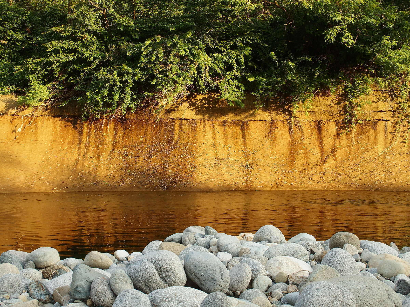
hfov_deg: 44.8
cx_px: 205
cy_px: 154
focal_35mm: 42
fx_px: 497
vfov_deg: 34.3
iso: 125
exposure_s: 1/80
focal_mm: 9
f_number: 4.5
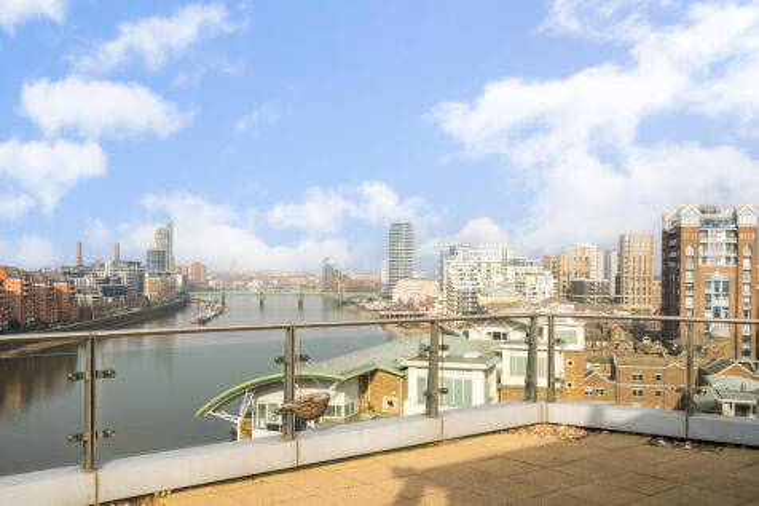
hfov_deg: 54.5
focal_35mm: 35
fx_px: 738
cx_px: 380
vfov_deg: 37.8
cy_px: 253
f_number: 11
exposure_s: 1/500
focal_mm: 35
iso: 500
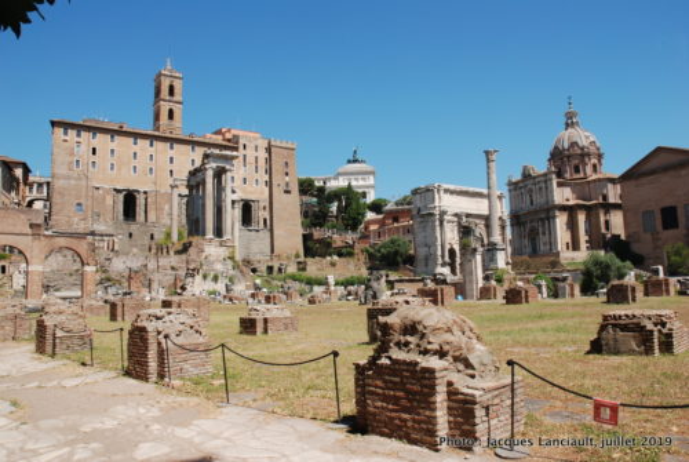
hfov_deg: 67.3
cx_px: 344
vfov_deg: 48.1
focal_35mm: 27
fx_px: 518
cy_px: 231
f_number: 16
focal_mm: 18
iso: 100
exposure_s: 1/80
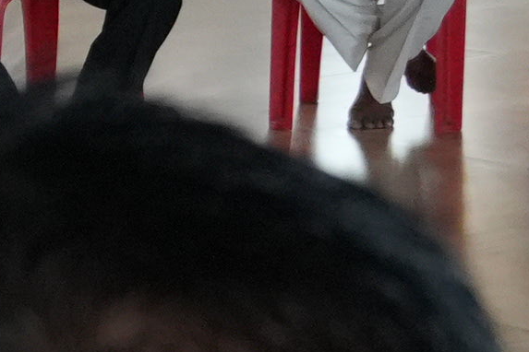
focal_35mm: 241
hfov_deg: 7.9
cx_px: -752
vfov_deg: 5.7
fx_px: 3538
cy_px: 295
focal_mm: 21
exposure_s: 1/200
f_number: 4
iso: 2000
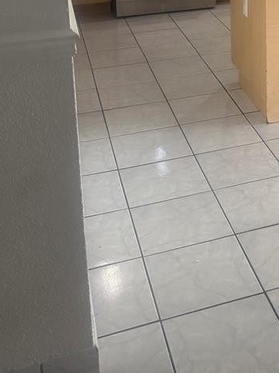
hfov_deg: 22.4
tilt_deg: -12.1
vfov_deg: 29.0
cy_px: -27
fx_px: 656
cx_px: 320
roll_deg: +0.1
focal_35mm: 61
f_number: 1.78
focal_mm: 6.76
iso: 160
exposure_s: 1/120
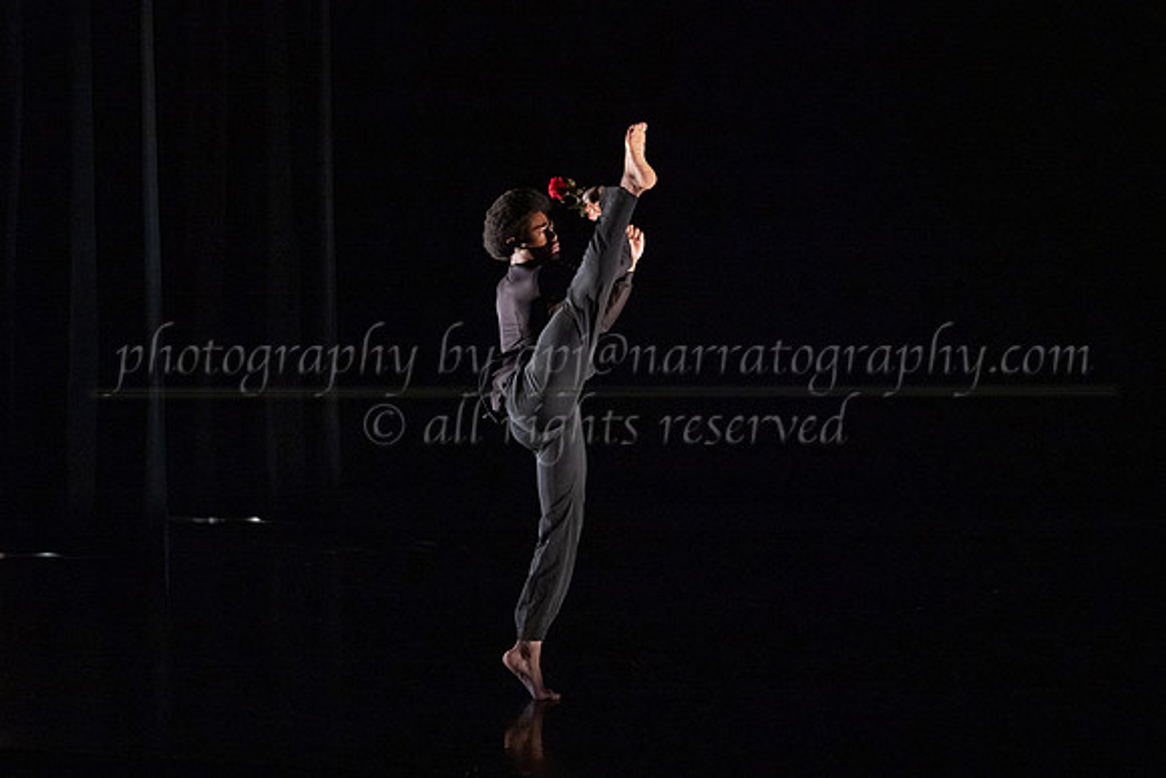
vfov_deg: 13.8
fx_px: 3222
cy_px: 389
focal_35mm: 99
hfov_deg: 20.5
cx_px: 536
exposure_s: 1/500
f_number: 2.8
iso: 5000
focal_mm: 92
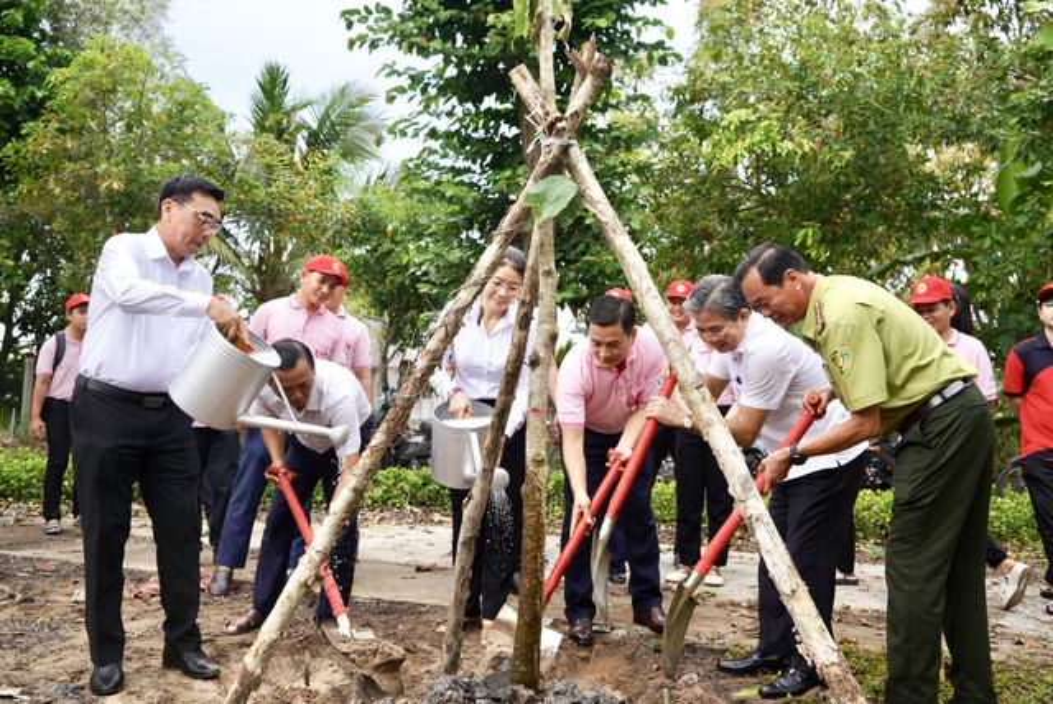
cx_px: 526
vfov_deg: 40.0
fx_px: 966
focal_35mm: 33
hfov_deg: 57.2
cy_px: 352
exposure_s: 1/1000
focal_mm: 33
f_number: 5
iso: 800
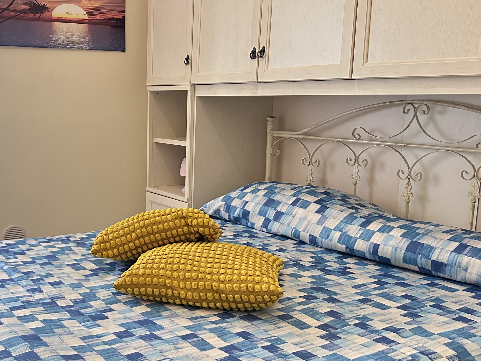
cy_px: 191
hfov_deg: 43.6
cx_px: 130
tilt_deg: -9.5
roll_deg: -1.1
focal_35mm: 42
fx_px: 584
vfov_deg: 34.3
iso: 640
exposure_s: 1/50
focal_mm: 6.86
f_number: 1.78
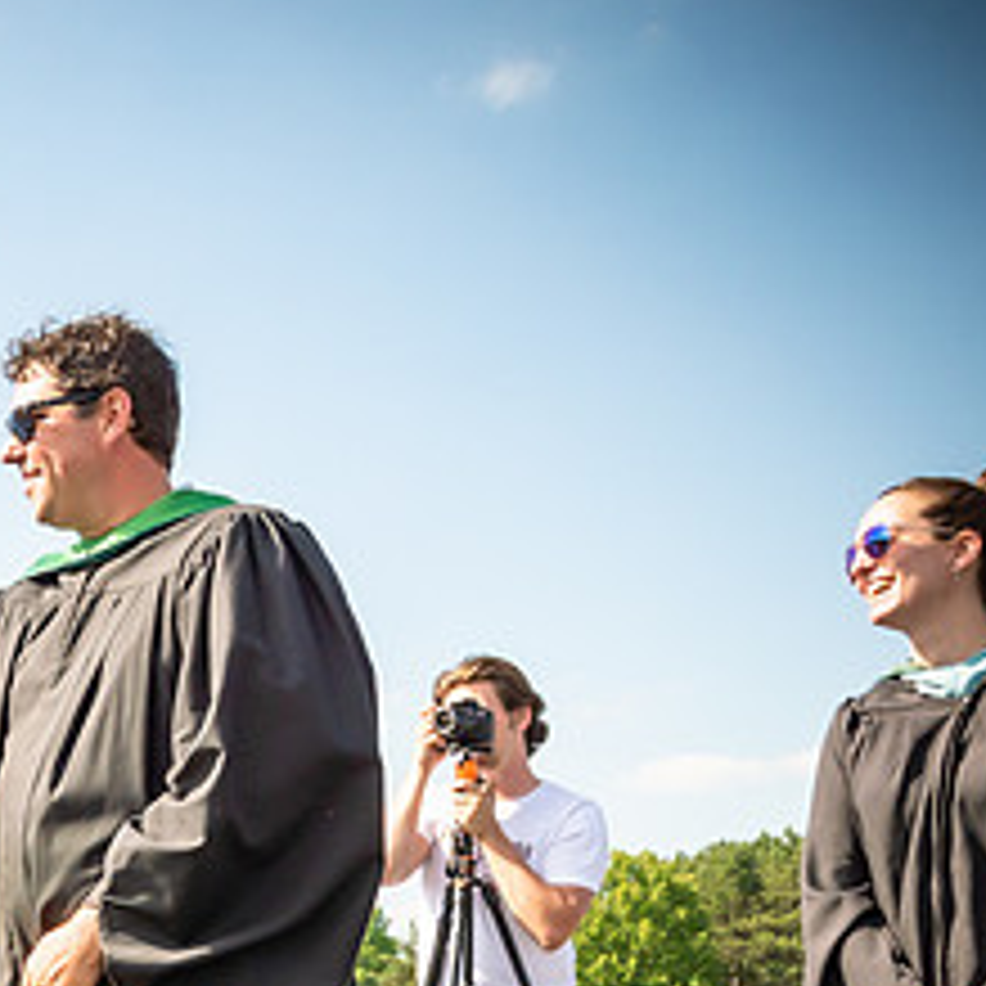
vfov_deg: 24.5
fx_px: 2159
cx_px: -236
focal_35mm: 67
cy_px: 986
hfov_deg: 23.3
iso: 200
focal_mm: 17
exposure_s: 1/800
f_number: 7.1
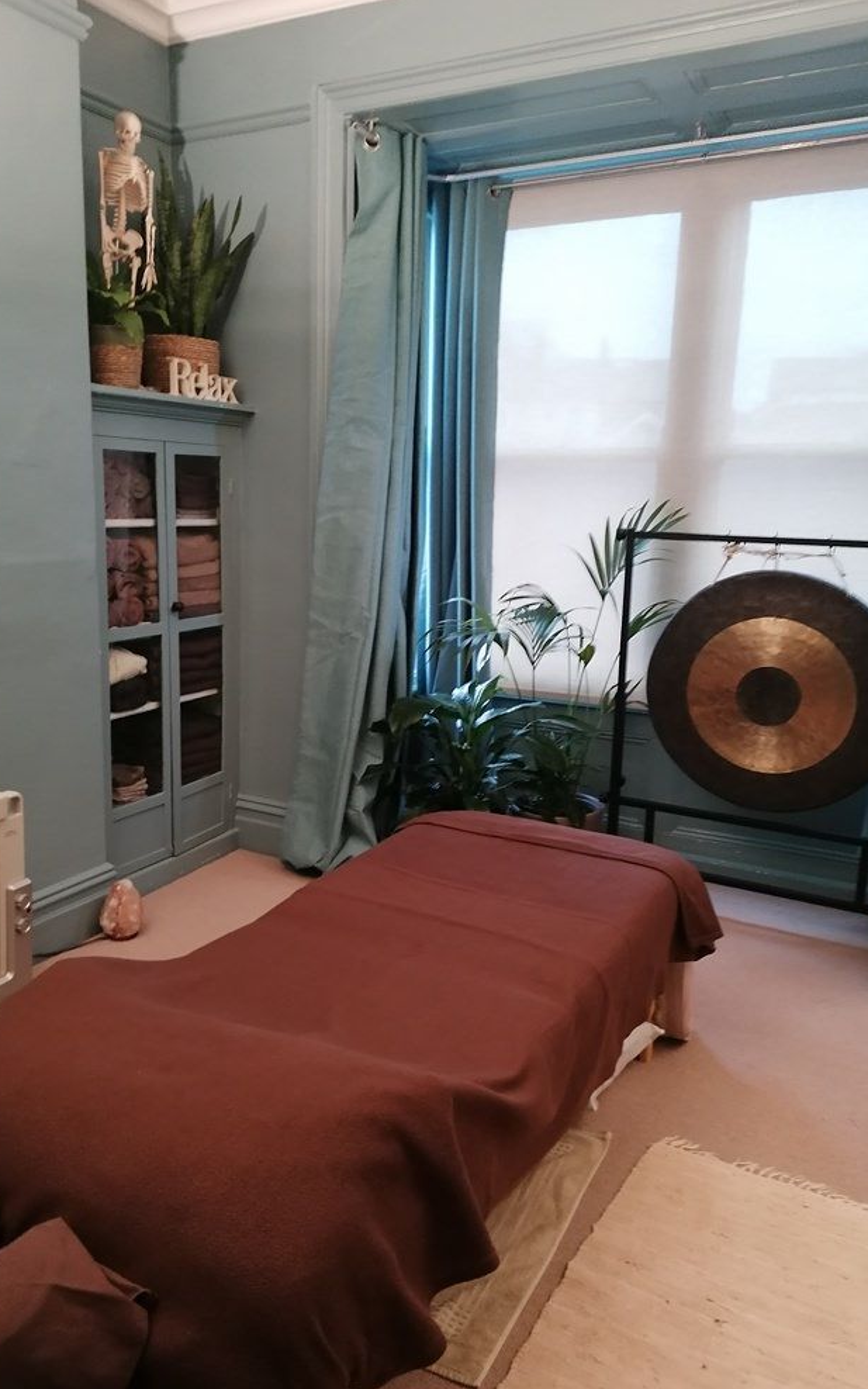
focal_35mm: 29
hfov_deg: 43.1
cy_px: 698
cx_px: 394
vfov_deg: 64.6
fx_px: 1097
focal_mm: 4.75
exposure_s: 1/16.7
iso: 640
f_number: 1.8
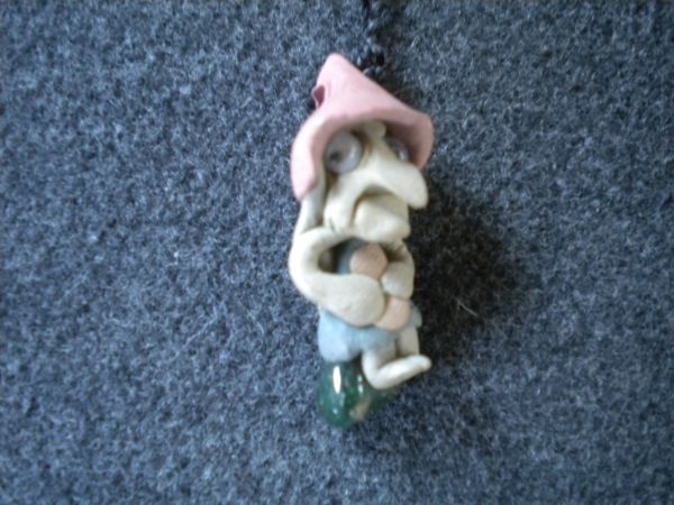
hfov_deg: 45.8
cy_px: 252
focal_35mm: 41
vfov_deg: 35.1
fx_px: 798
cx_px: 337
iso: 400
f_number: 3.5
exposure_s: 1/20
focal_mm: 7.4
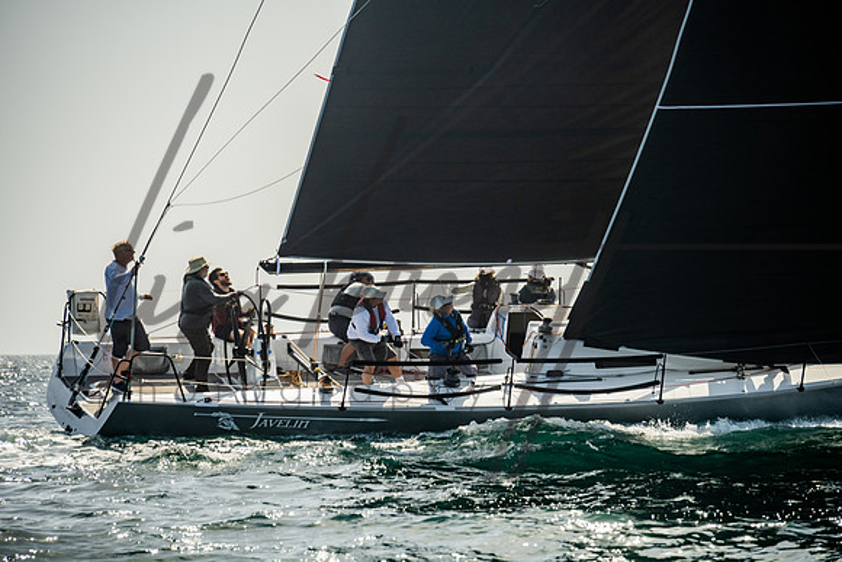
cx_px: 421
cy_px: 281
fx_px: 4679
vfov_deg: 6.9
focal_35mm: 200
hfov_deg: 10.3
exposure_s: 1/800
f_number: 6.3
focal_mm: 200
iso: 320
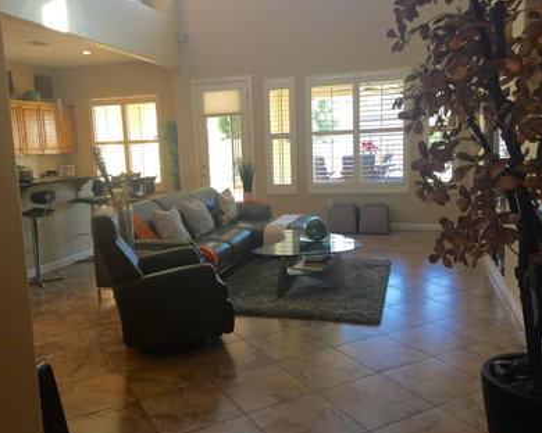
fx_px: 497
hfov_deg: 57.1
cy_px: 221
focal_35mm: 31
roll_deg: +1.2
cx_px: 252
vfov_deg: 47.1
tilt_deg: -6.8
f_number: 2.2
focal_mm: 4.15
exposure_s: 1/30
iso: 40
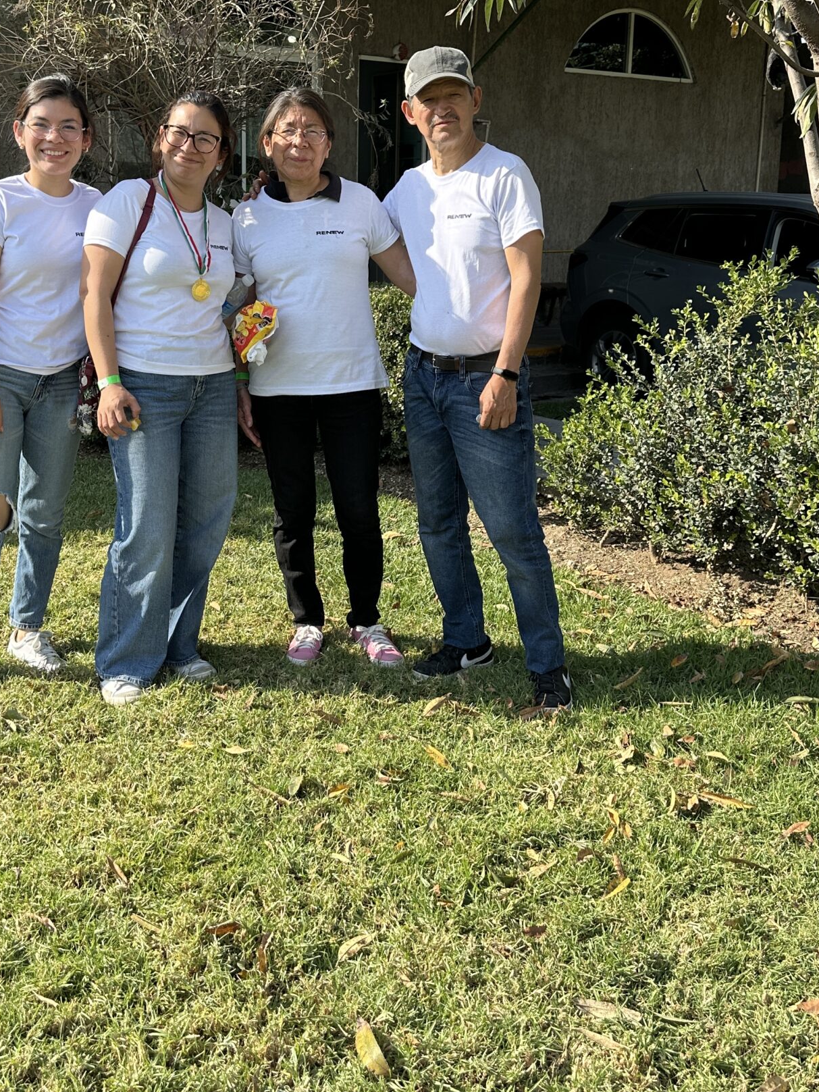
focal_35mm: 38
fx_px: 1199
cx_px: 336
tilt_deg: -8.6
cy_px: 410
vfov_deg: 48.5
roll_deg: -0.9
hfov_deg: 37.6
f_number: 1.78
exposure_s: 1/1692
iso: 80
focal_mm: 6.86
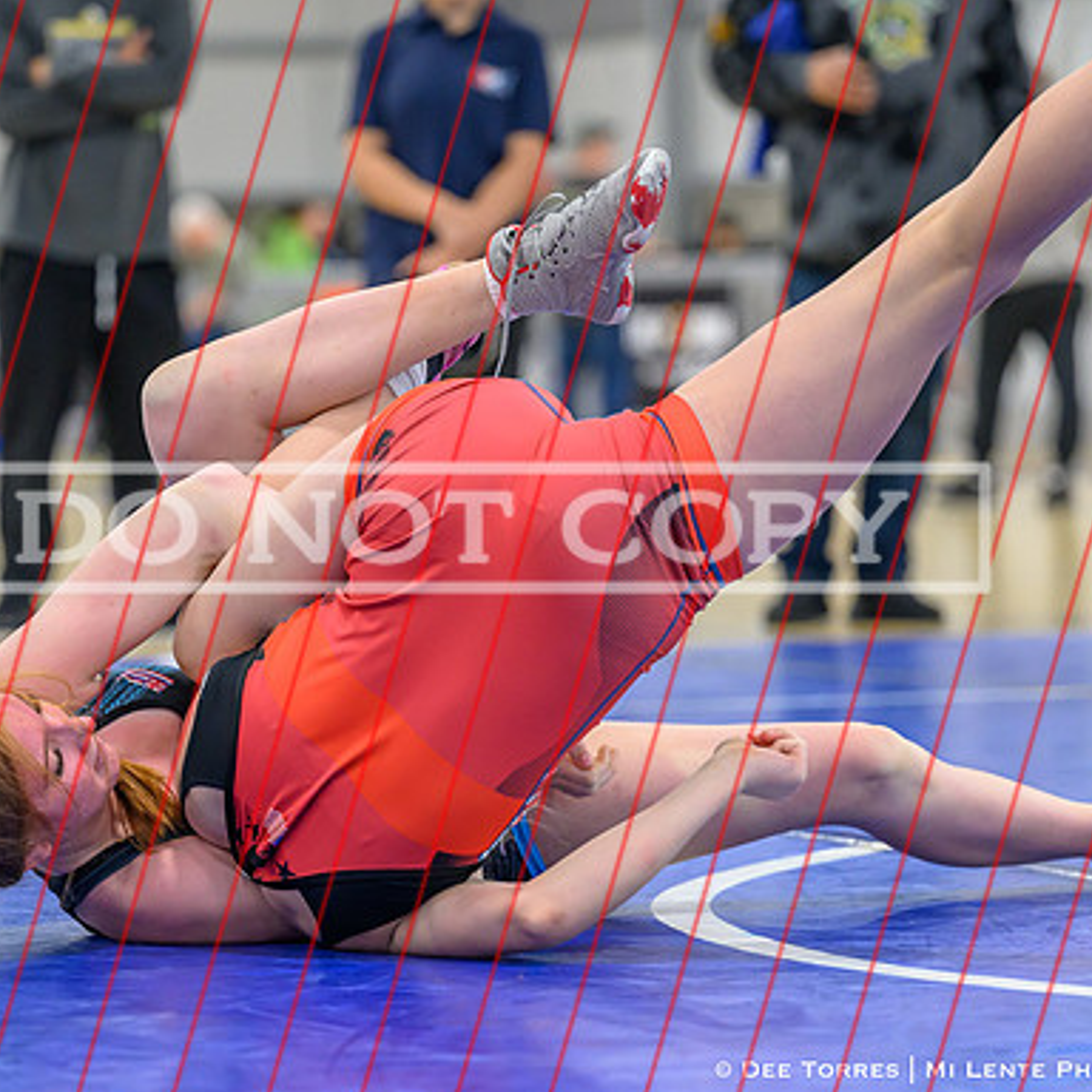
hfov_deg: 8.8
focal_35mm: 199
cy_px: 766
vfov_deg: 8.8
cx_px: 309
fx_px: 7102
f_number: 2.8
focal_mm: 110
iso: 1600
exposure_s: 1/800
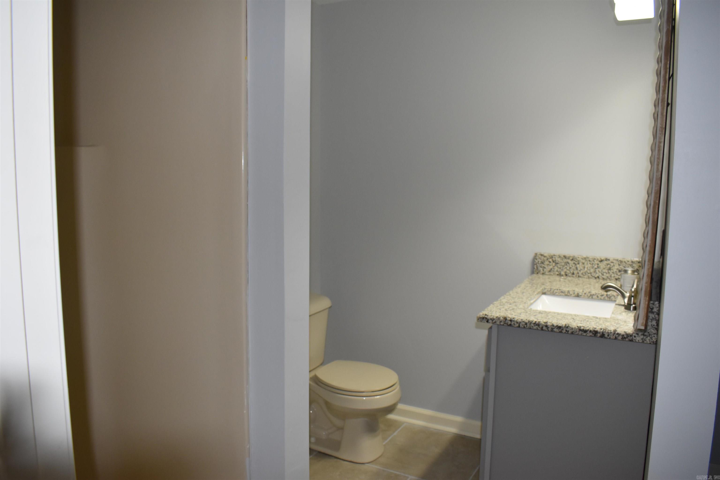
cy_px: 240
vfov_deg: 47.9
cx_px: 360
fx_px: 540
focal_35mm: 27
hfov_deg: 67.4
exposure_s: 1/100
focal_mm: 18
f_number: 5
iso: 800
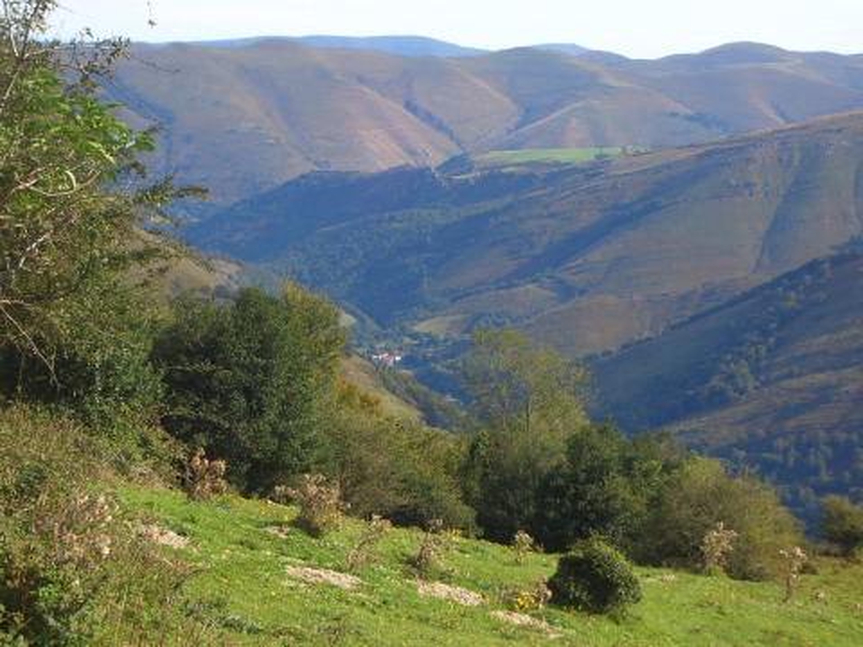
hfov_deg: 22.3
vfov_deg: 16.8
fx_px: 2194
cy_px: 324
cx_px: 432
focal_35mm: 88
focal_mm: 14.6
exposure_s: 1/200
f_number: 4.4
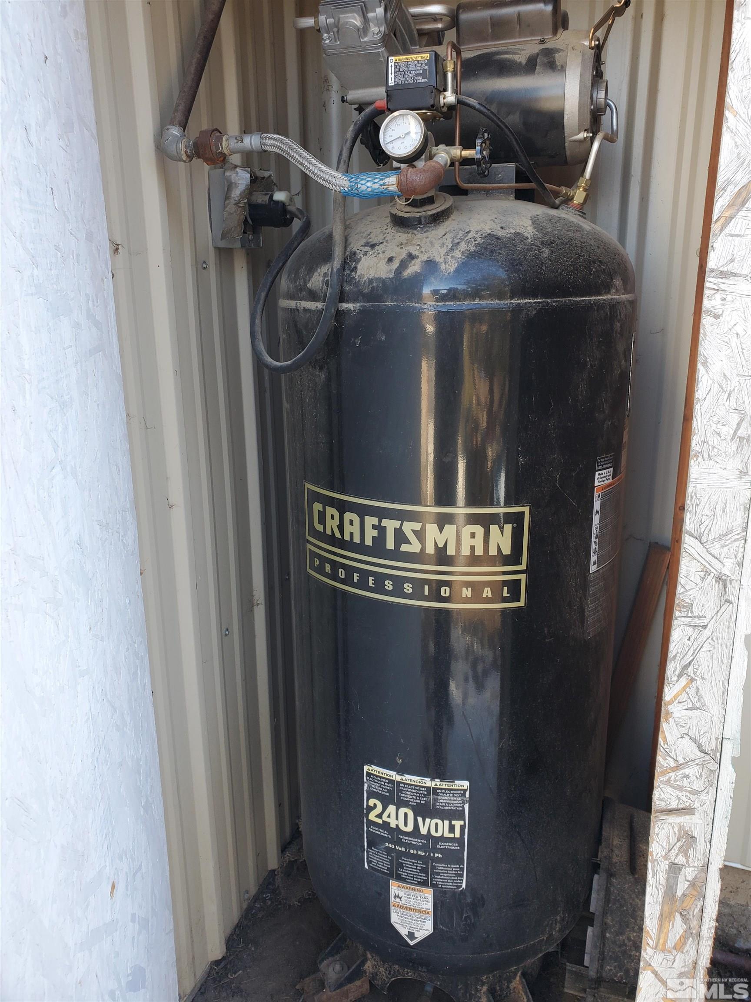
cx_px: 376
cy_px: 501
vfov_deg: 67.3
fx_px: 752
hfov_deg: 53.1
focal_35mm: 26
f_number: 2.4
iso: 80
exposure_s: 1/120
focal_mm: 4.3
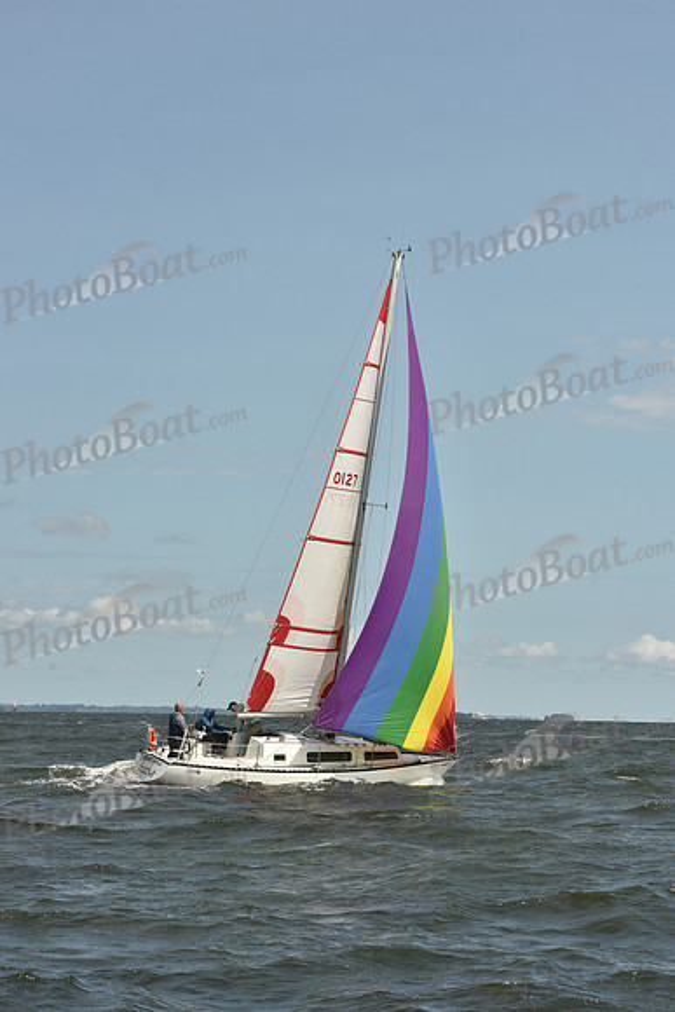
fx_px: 2670
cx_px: 338
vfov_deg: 21.5
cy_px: 506
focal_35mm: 95
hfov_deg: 14.4
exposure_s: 1/800
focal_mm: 95
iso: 250
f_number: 10
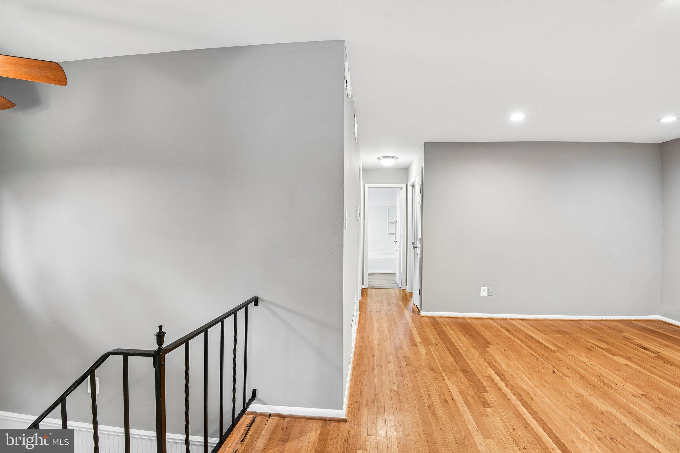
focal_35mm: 16
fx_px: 302
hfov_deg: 96.7
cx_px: 340
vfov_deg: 73.7
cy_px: 226
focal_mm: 16
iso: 400
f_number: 8
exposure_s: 1/10
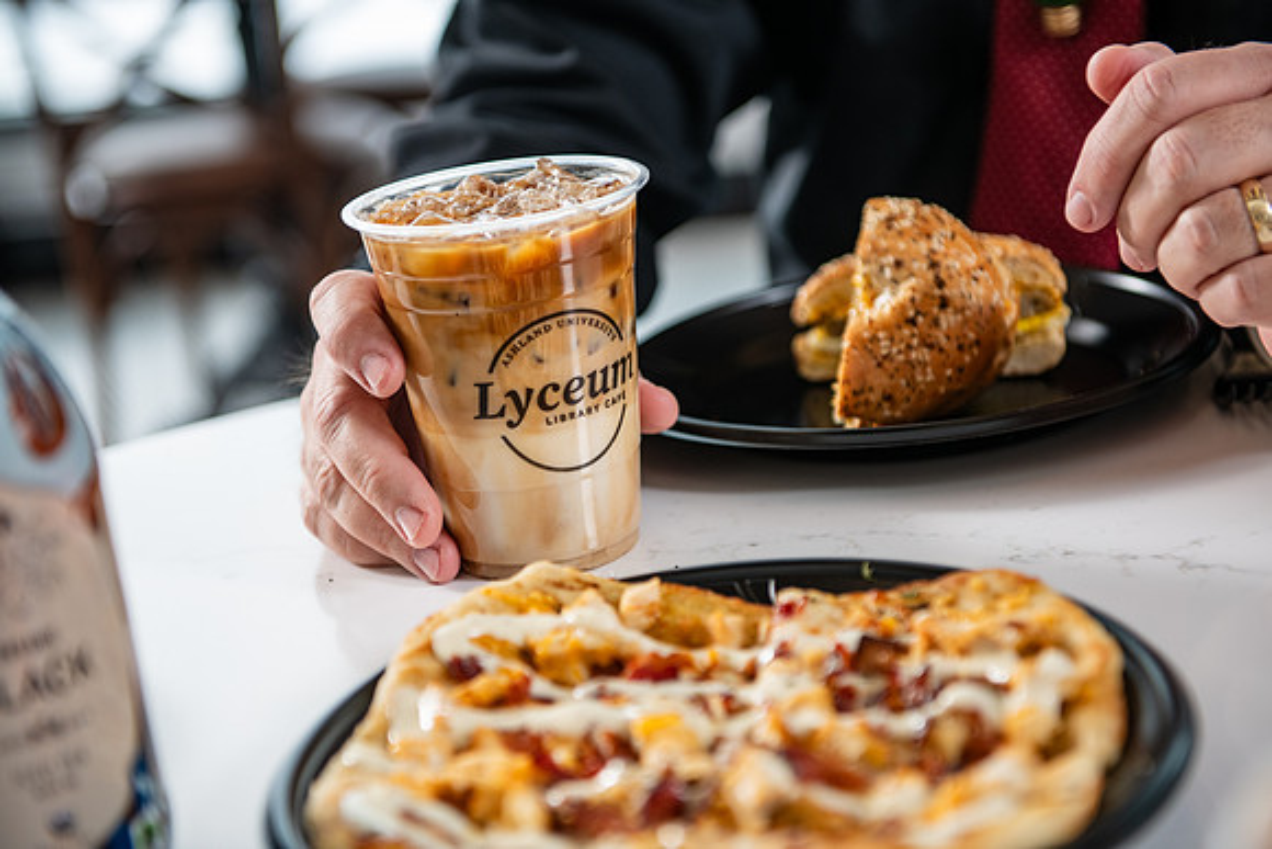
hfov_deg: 28.8
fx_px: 2474
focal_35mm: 70
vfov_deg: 19.5
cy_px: 424
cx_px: 636
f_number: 3.5
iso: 400
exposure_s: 1/200
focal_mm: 70
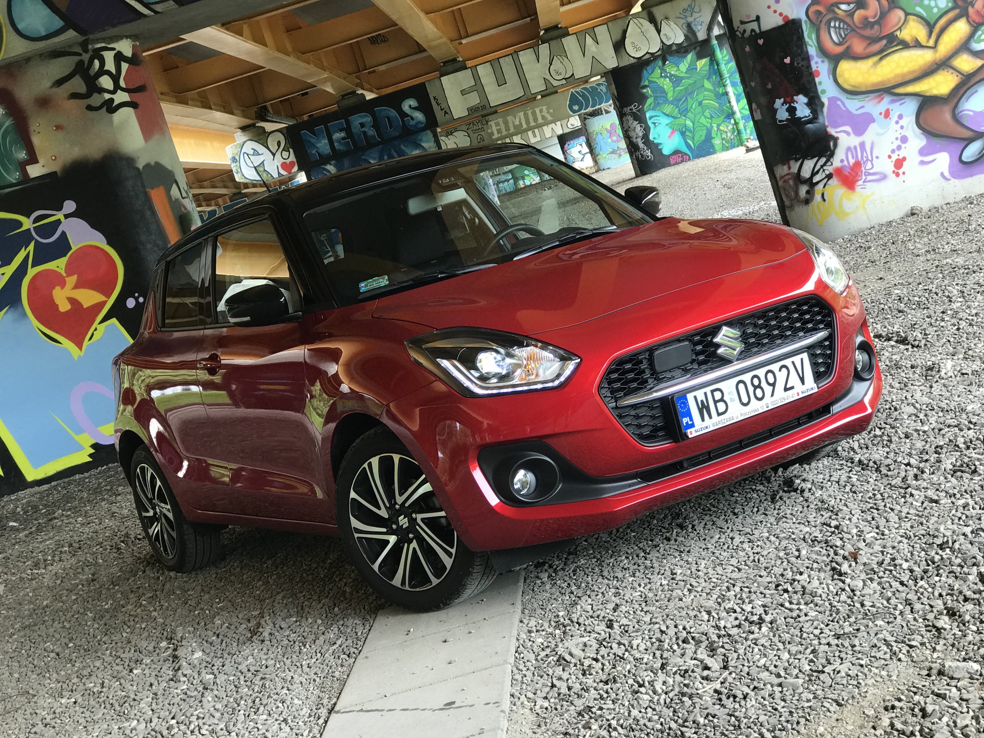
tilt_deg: -5.6
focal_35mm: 57
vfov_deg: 25.7
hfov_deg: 33.8
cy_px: 369
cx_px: 492
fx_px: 1620
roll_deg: +19.2
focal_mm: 6.6
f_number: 2.8
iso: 20
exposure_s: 1/50
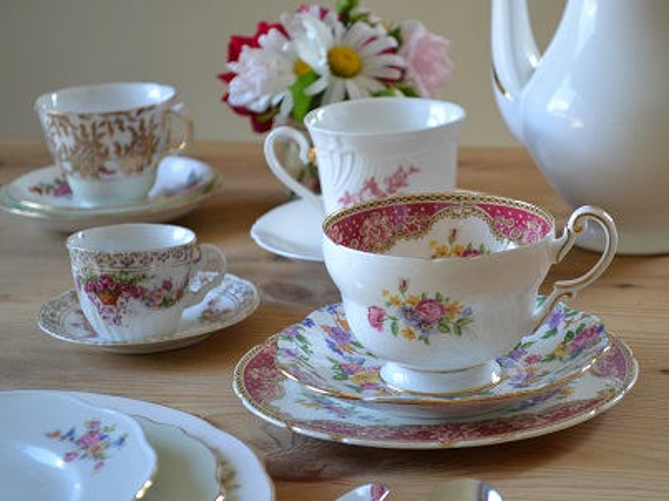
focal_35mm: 91
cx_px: 369
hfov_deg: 21.6
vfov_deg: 16.3
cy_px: 252
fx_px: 1749
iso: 1600
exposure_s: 1/160
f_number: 5.6
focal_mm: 55
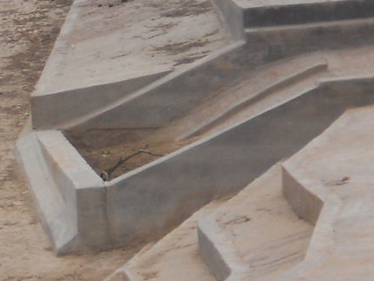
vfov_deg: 3.7
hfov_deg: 4.8
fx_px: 4400
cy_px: 242
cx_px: -204
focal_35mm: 407
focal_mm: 16.5
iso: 80
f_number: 5.4
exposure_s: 1/640
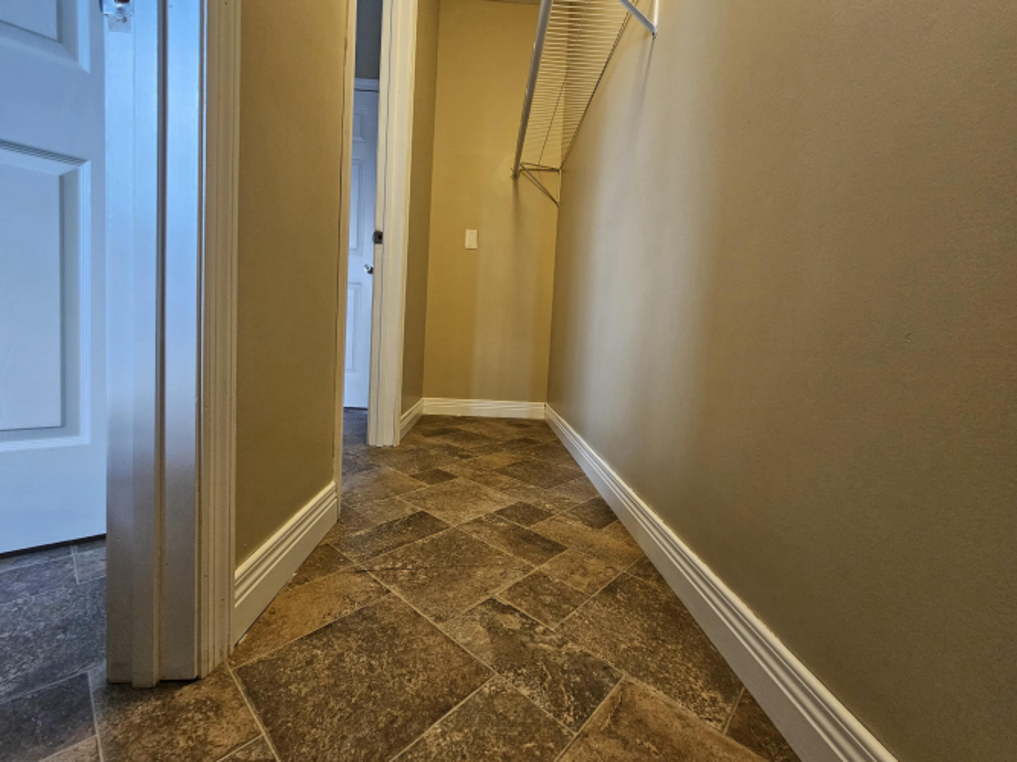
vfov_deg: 89.9
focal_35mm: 13
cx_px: 508
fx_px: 382
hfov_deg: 106.2
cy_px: 381
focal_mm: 2.2
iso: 250
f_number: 2.2
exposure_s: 1/60
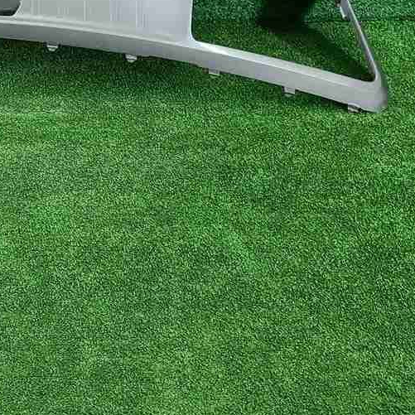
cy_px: 17
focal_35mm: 66
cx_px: -116
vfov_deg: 25.1
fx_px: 895
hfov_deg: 23.3
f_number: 1.8
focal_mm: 5.4
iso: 168
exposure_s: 1/50
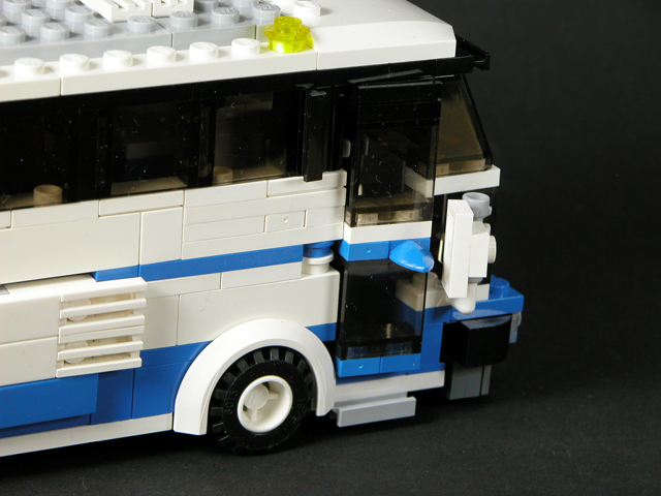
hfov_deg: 11.2
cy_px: 248
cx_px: 330
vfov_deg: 8.4
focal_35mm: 176
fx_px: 3361
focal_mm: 44.7
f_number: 6.3
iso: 100
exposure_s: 1/8
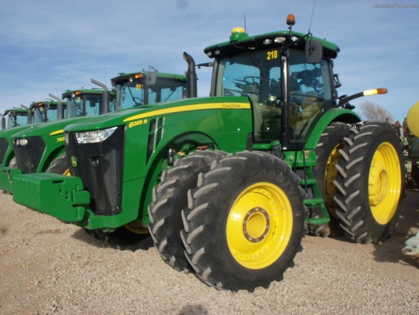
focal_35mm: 35
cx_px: 210
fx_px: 424
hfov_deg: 52.6
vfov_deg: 40.7
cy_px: 158
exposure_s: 1/640
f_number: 5.5
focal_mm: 6.3
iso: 80
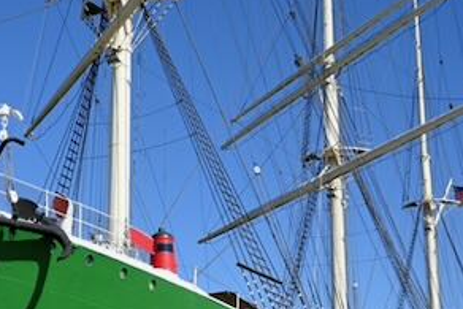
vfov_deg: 17.2
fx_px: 1016
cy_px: 226
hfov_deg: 24.4
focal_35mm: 79
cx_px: -6
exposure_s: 1/320
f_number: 9
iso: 100
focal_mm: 24
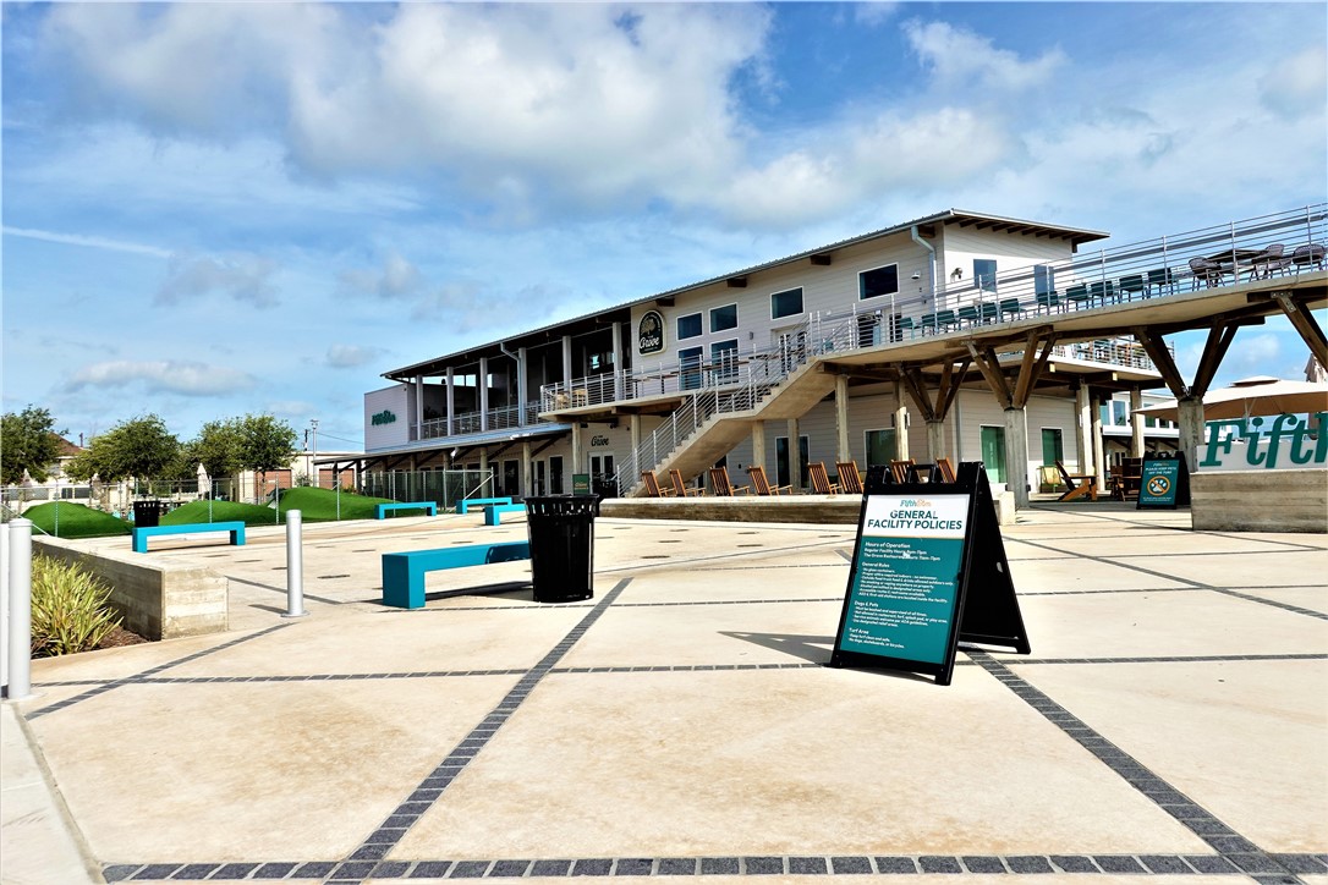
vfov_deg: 53.1
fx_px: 885
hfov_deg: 73.7
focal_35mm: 24
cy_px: 442
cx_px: 664
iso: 100
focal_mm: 9
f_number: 5
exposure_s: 1/1000
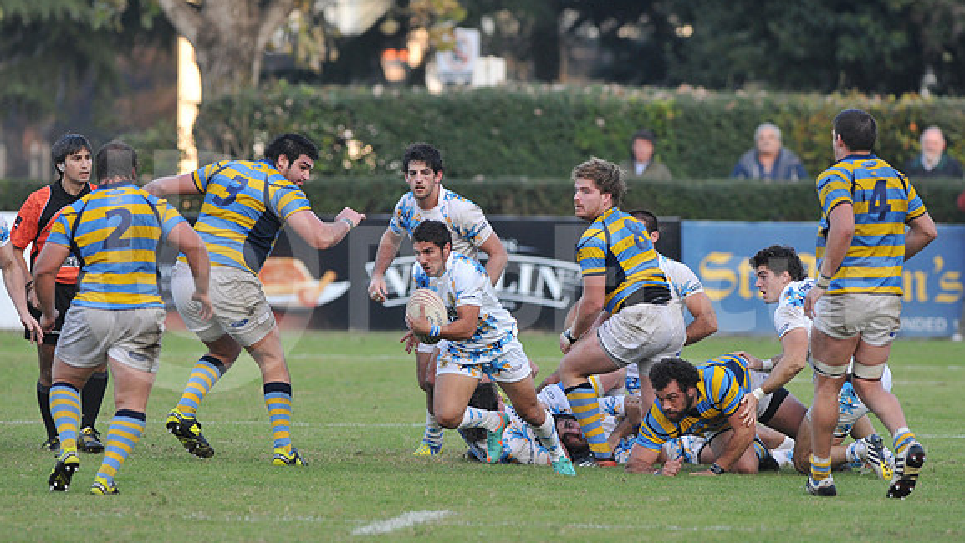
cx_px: 483
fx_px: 12107
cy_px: 275
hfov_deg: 4.6
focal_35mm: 473
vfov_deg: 2.6
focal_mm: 300
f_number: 3.2
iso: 640
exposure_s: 1/800
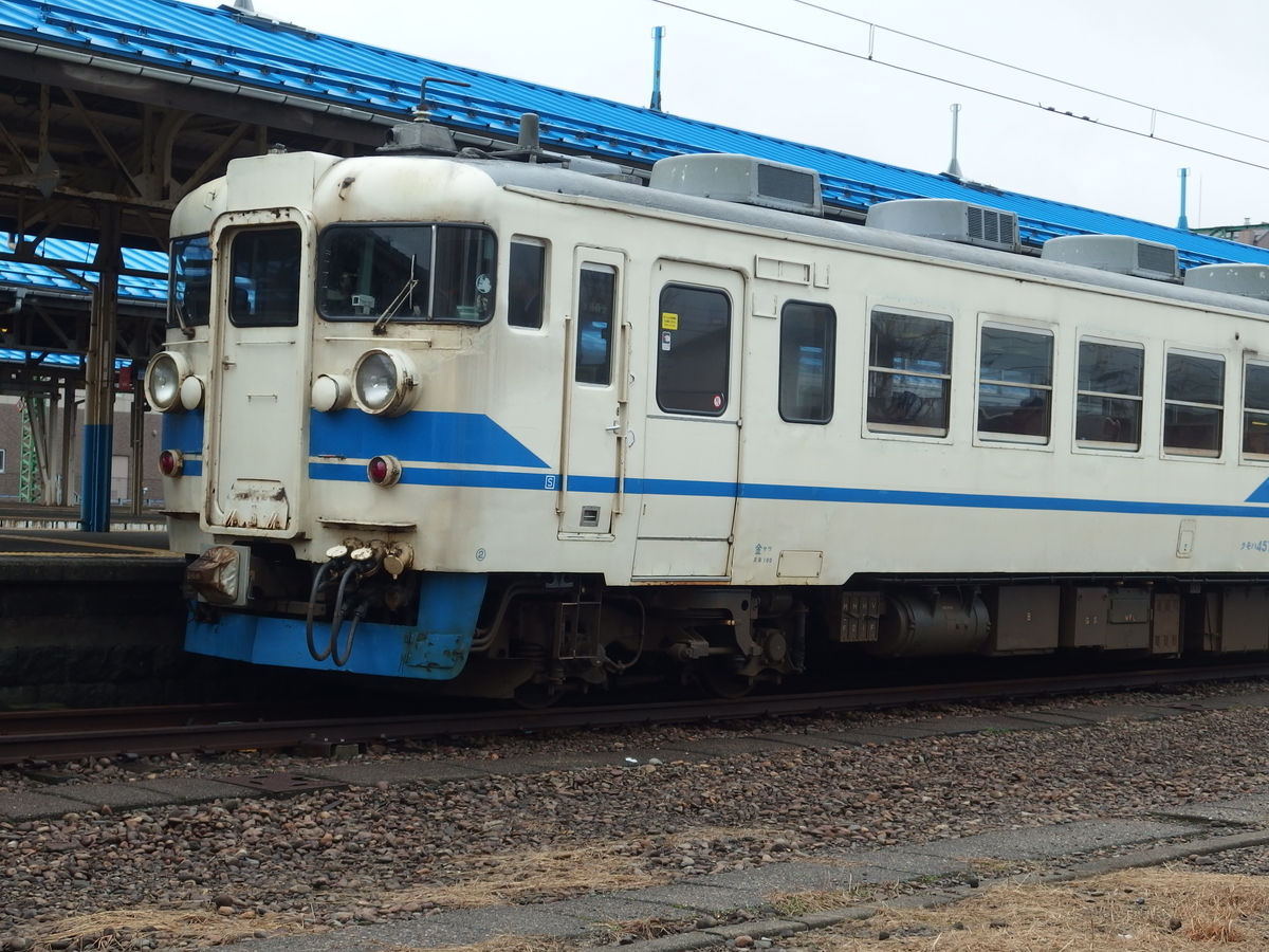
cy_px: 476
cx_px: 634
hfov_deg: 29.0
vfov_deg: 21.9
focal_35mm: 67
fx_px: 2456
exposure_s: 1/400
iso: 100
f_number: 3.5
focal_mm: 12.1
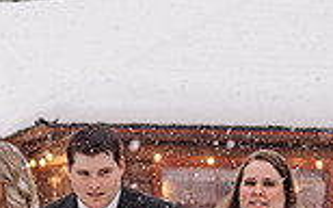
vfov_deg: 9.6
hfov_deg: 15.4
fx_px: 1224
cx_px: 89
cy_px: 209
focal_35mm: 135
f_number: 2
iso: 200
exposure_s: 1/250
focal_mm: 35
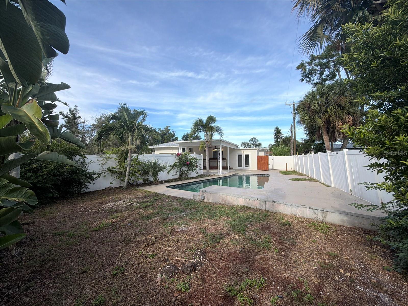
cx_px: 204
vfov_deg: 85.7
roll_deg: +0.6
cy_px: 153
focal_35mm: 14
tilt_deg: +1.7
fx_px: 165
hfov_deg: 102.1
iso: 32
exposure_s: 1/770
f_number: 2.2
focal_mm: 2.22
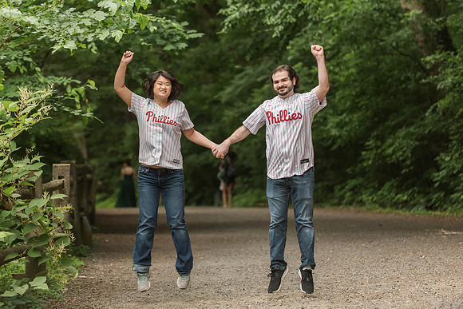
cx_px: 232
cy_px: 147
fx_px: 1700
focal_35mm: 132
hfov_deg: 15.5
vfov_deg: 10.4
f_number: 3.5
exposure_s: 1/1250
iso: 2000
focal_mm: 125
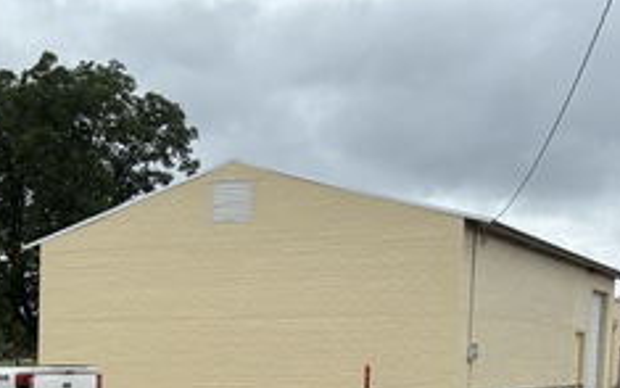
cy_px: 438
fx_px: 1268
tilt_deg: -4.2
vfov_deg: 16.8
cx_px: -166
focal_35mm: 75
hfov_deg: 24.3
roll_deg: -0.5
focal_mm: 5.96
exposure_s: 1/1517
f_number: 1.6
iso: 50
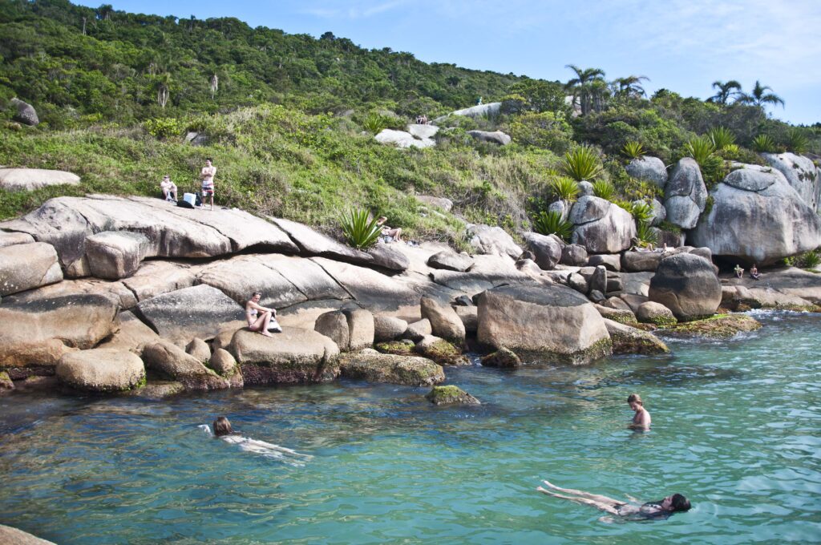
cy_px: 272
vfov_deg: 47.8
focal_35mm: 27
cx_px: 410
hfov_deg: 67.4
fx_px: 615
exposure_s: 1/500
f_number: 3.5
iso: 160
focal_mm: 18
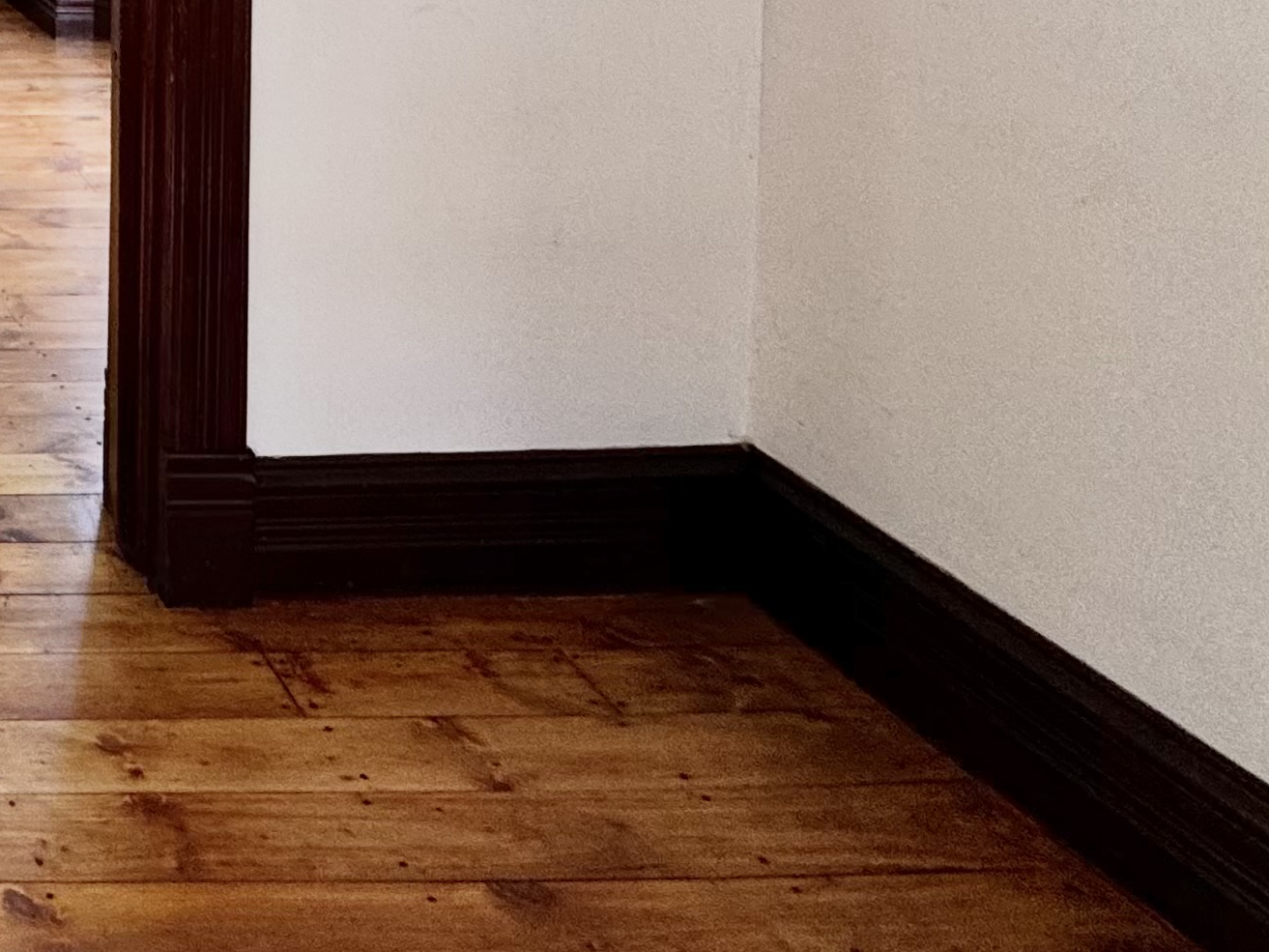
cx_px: -383
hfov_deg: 32.7
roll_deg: +0.0
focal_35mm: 43
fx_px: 1576
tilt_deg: -2.8
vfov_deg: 28.0
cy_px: -274
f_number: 2.2
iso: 160
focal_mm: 2.22
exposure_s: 1/99
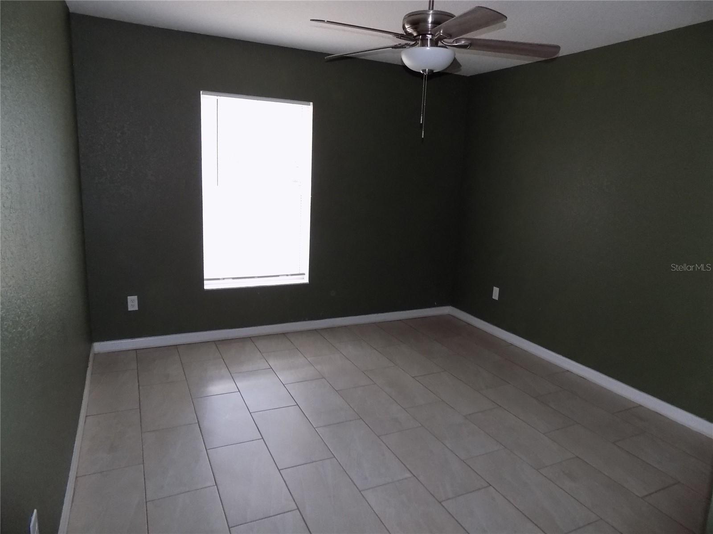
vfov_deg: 58.9
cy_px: 267
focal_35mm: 23
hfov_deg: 73.9
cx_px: 356
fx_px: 474
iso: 360
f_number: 3.1
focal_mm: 4
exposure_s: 1/30
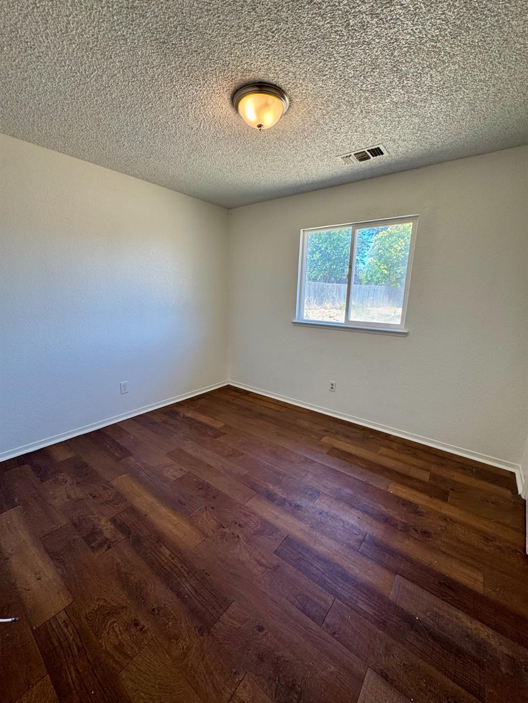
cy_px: 352
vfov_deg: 102.1
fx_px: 285
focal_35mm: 14
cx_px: 264
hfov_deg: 85.7
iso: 80
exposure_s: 1/120
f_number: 2.2
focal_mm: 2.22
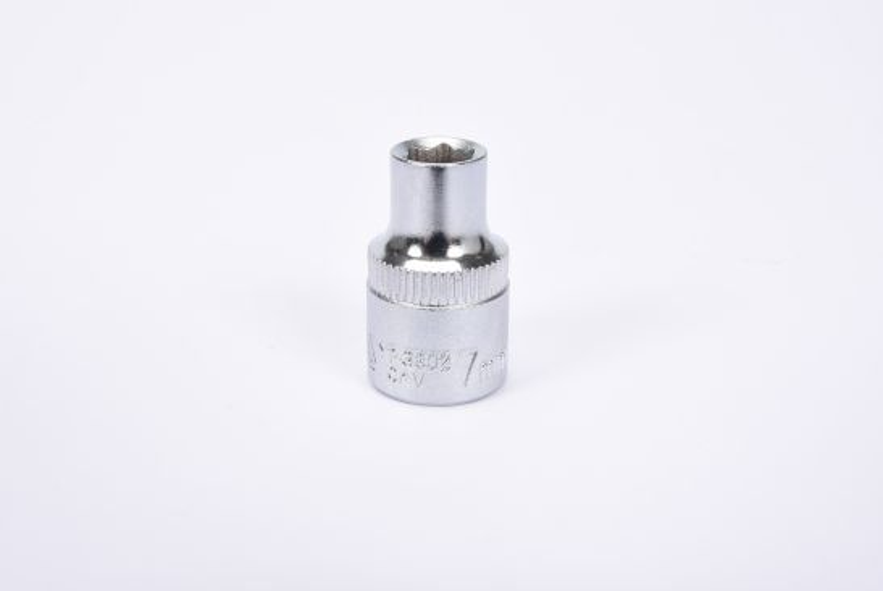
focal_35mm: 75
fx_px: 1842
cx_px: 442
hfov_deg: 27.0
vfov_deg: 18.2
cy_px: 296
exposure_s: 1/125
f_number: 16
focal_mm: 50
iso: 250
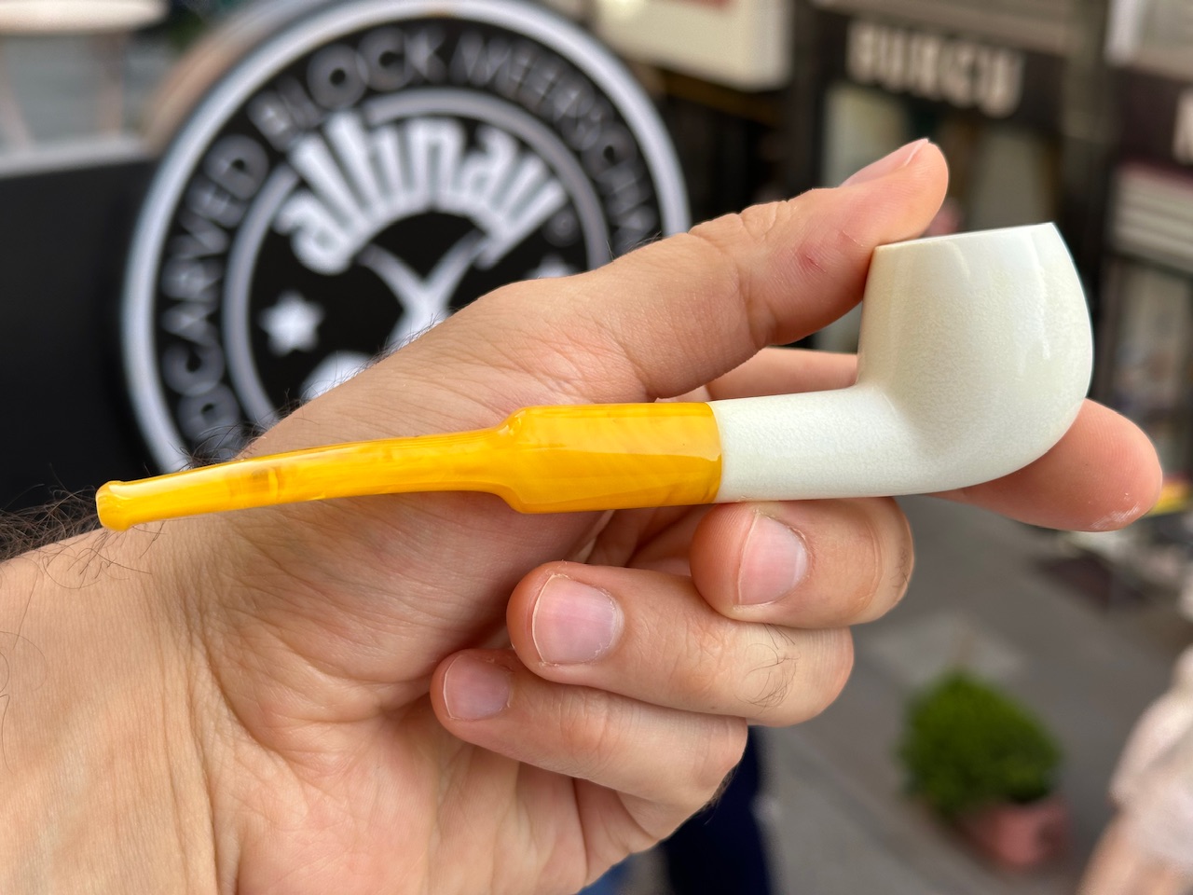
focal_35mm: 48
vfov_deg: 30.3
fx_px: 1654
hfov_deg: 39.7
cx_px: 596
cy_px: 448
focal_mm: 6.86
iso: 64
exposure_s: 1/612
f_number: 1.78
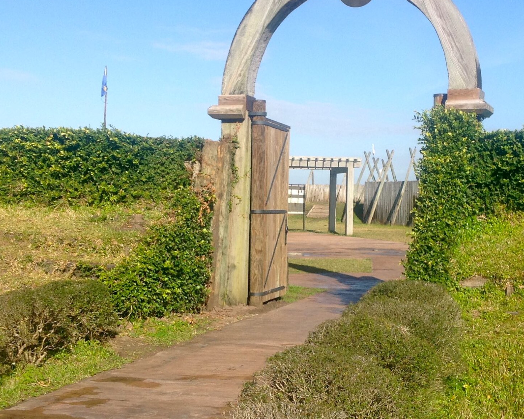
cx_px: 307
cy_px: 198
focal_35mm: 60
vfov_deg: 25.4
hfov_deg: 31.4
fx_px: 931
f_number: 2.4
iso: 50
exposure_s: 1/1890
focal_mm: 4.28
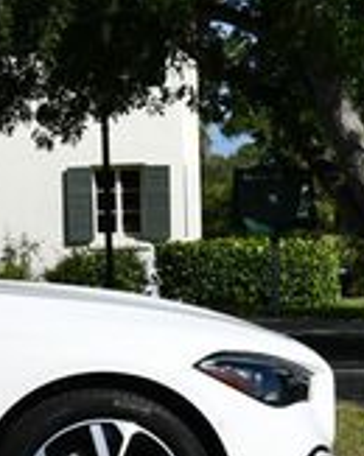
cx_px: -403
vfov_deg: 10.1
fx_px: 2590
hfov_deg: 7.7
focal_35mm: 192
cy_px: 137
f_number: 9
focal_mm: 26
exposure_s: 1/320
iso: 100
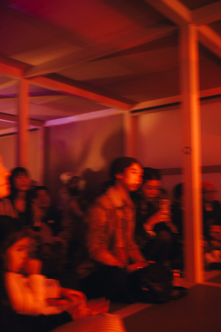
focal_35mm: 39
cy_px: 166
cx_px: 110
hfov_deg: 34.2
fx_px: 359
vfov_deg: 49.6
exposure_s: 1/8
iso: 500
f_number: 3.2
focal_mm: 39
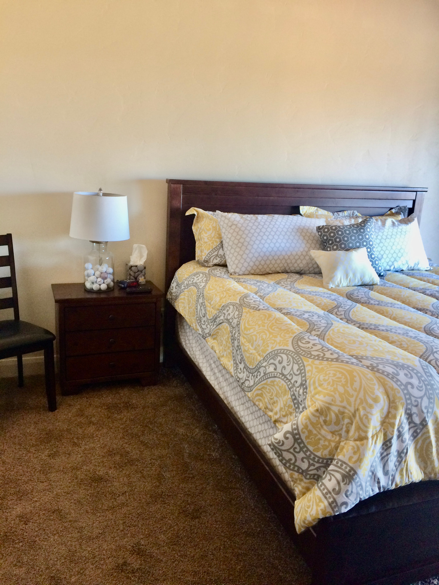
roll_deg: -2.1
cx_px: 220
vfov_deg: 61.7
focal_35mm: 29
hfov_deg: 48.2
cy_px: 292
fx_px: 490
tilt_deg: -13.0
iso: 80
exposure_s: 1/30
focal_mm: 4.15
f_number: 2.2
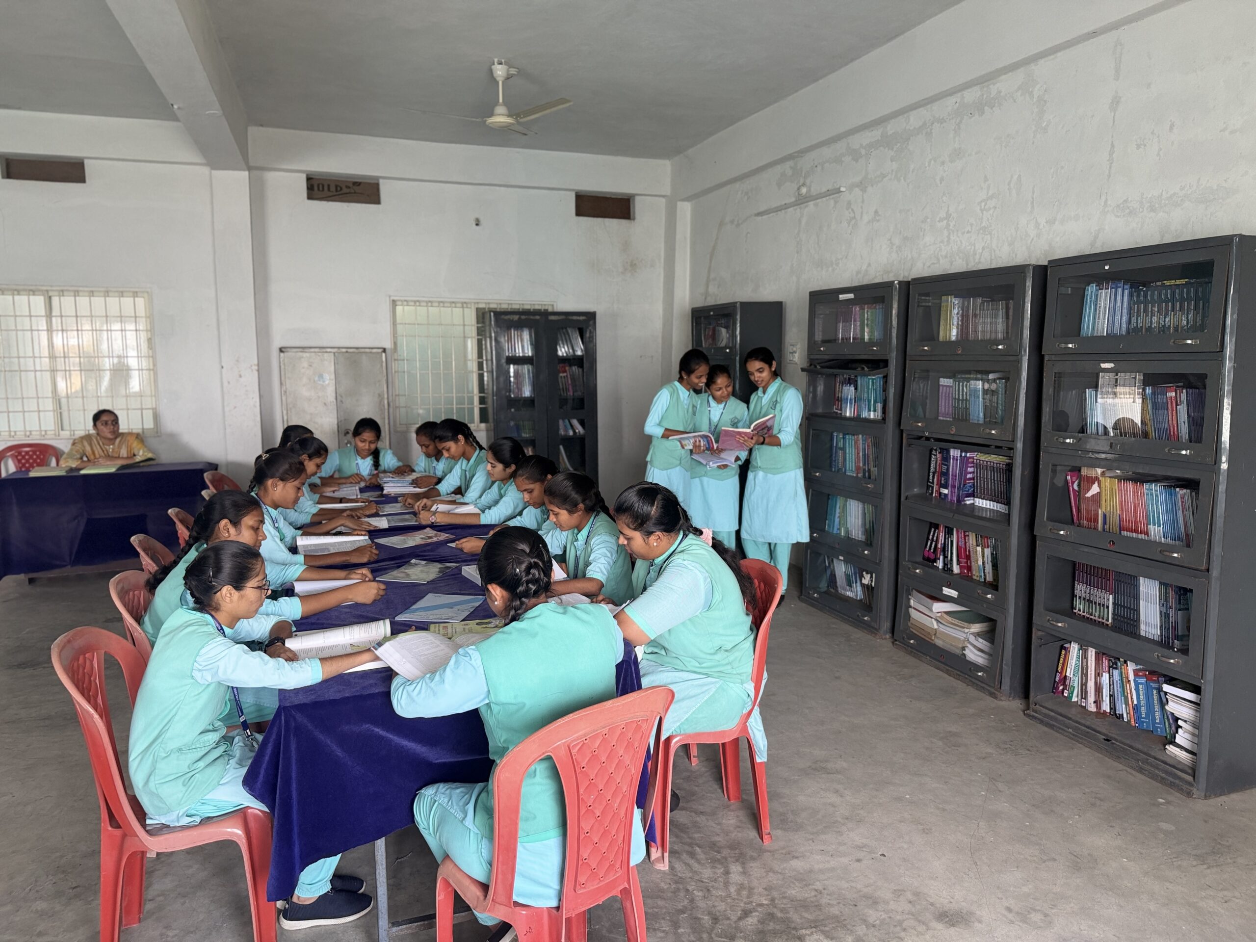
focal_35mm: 24
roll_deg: +0.4
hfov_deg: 71.6
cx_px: 628
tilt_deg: -7.3
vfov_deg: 56.8
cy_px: 471
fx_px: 871
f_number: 1.78
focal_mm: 6.76
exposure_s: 1/63
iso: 200
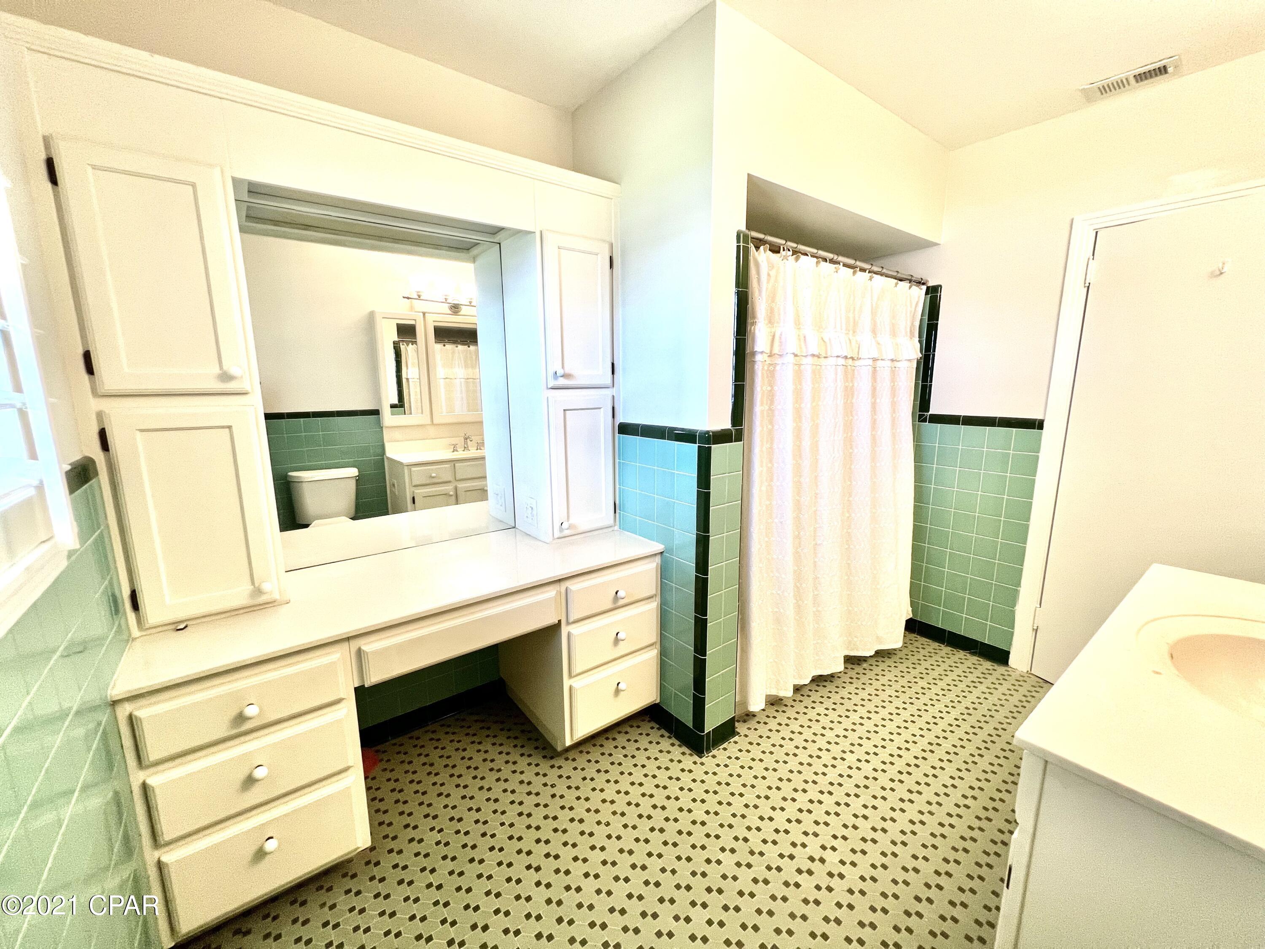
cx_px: 632
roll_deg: -0.2
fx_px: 475
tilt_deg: -11.2
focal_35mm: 13
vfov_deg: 89.9
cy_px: 474
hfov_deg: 106.2
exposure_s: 1/120
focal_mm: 1.57
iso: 160
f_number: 1.8
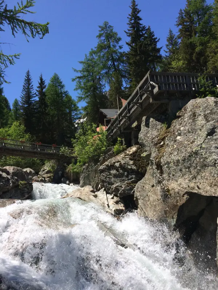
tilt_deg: +13.5
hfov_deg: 48.2
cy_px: 145
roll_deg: +5.0
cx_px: 109
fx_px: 244
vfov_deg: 61.7
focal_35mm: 29
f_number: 2.2
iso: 32
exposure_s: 1/2283
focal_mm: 4.15
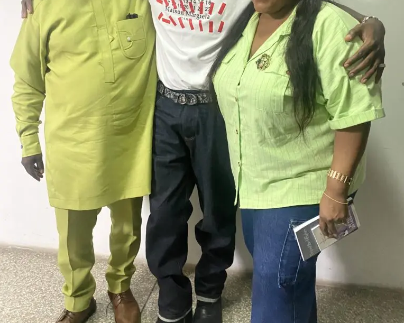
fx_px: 406
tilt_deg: -13.2
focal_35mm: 34
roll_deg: +1.6
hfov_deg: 52.9
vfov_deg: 42.4
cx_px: 202
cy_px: 94
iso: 400
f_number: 1.8
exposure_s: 1/33
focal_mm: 4.25
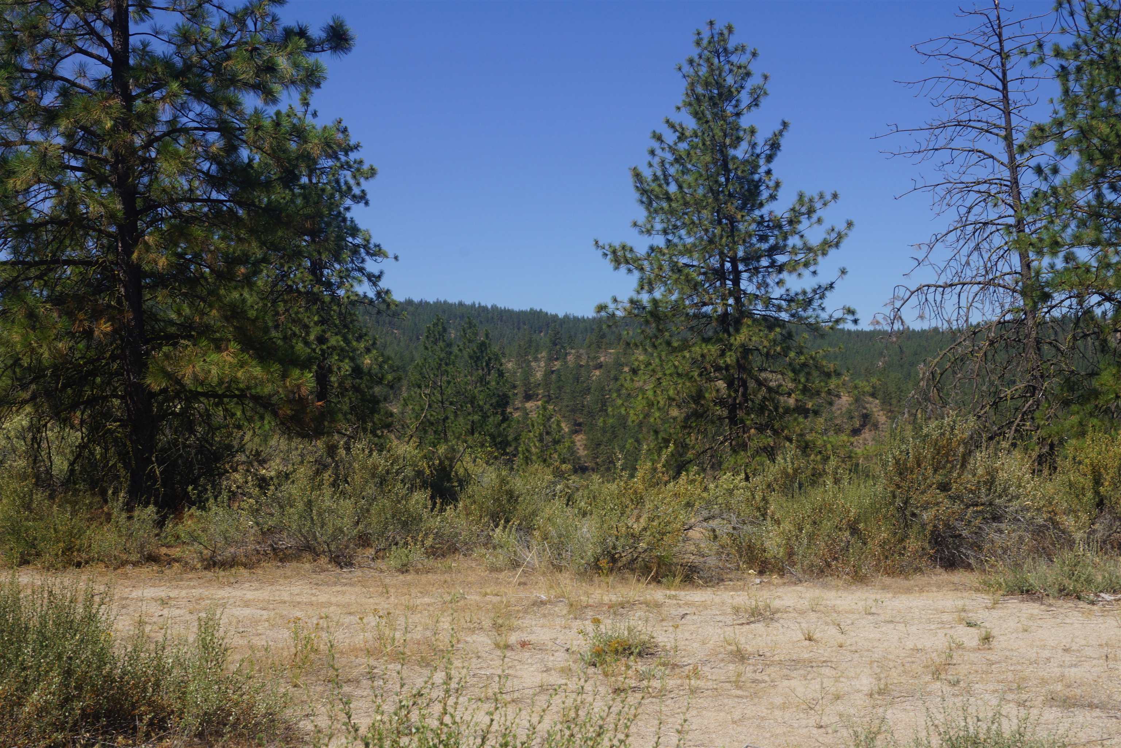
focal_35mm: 39
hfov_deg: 49.6
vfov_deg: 34.2
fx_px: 1214
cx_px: 560
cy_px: 374
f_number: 16
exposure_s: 1/100
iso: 100
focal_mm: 26
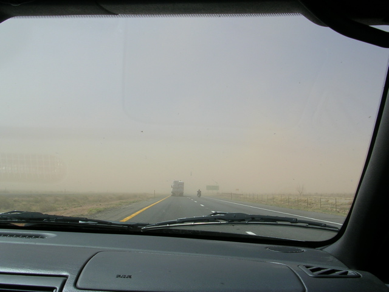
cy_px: 146
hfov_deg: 49.0
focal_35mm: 38
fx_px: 427
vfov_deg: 37.7
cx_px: 194
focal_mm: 5.8
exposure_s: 1/327
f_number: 5.6
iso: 50
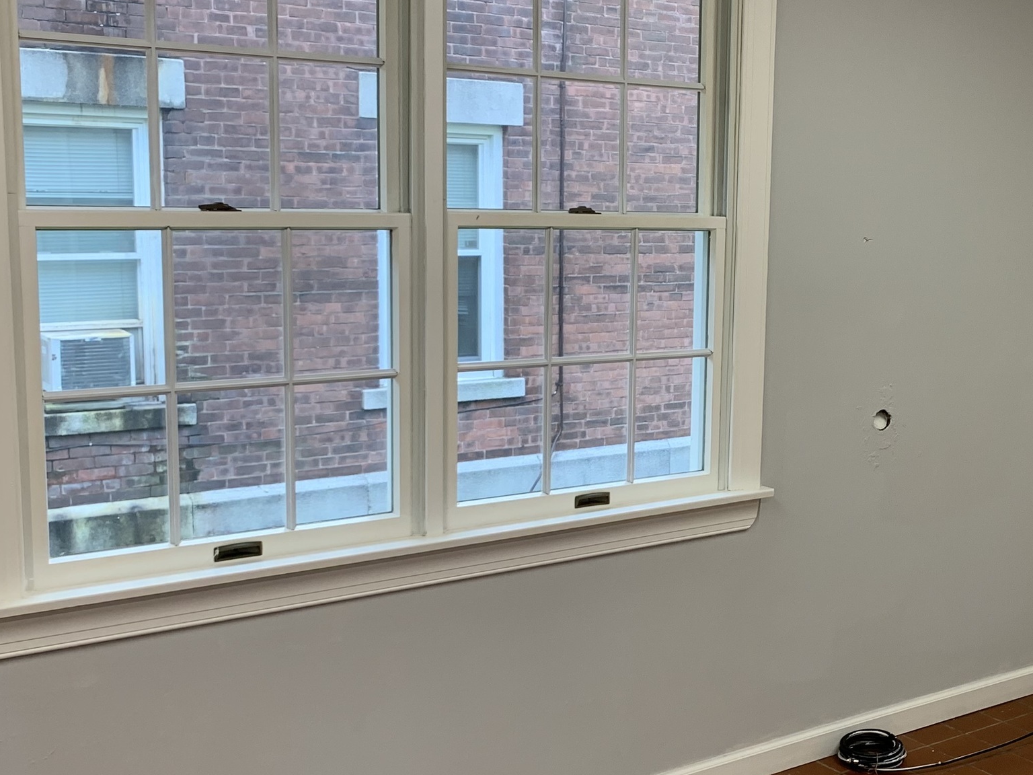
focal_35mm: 52
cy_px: 414
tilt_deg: -11.8
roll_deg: -2.5
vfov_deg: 28.0
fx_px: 1552
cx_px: 929
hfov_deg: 34.7
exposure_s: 1/120
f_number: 1.8
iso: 64
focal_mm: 4.25
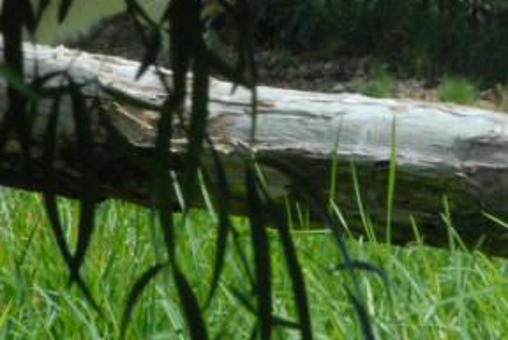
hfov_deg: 2.5
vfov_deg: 1.7
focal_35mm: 833
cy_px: -6
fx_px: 11773
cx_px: 226
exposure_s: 1/125
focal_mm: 200
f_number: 29
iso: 1100
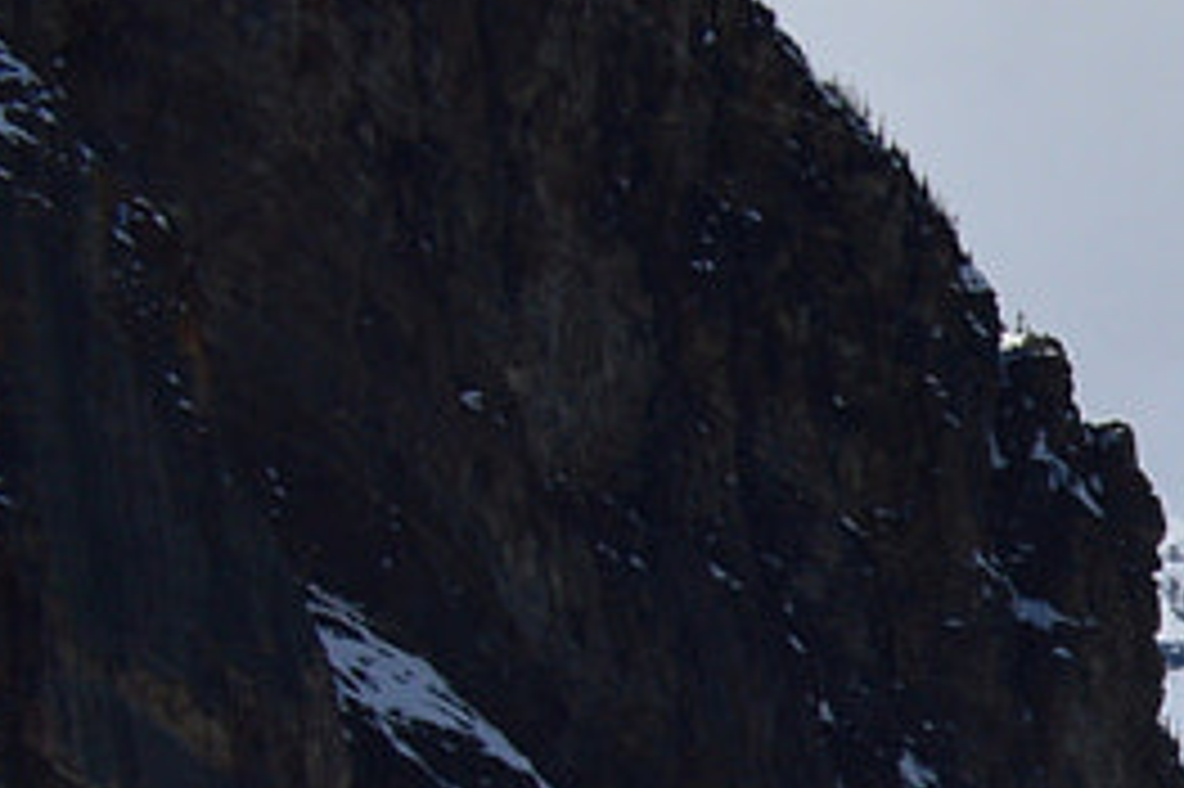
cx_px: 3390
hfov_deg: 8.2
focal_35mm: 219
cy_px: 2287
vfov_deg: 5.9
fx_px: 7198
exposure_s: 1/500
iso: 110
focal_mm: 24
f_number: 11
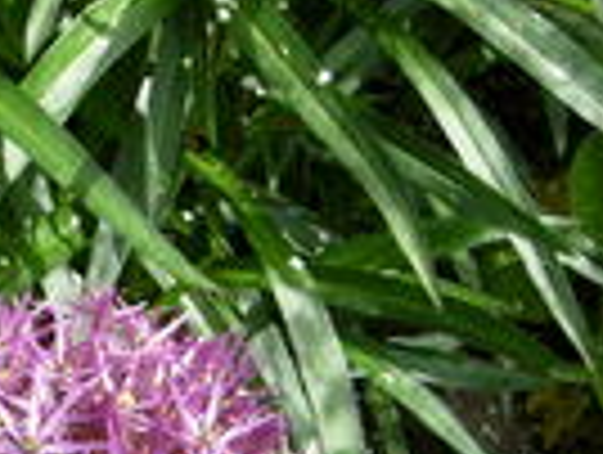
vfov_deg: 12.5
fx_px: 2059
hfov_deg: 15.8
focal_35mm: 118
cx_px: -198
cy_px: 364
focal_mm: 7.5
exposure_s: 1/192
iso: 50
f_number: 4.8
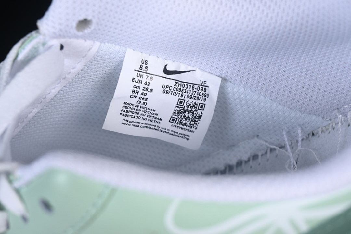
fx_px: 731
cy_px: 117
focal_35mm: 75
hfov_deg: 27.0
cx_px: 176
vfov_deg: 18.2
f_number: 7.1
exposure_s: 1/80
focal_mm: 50
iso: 160
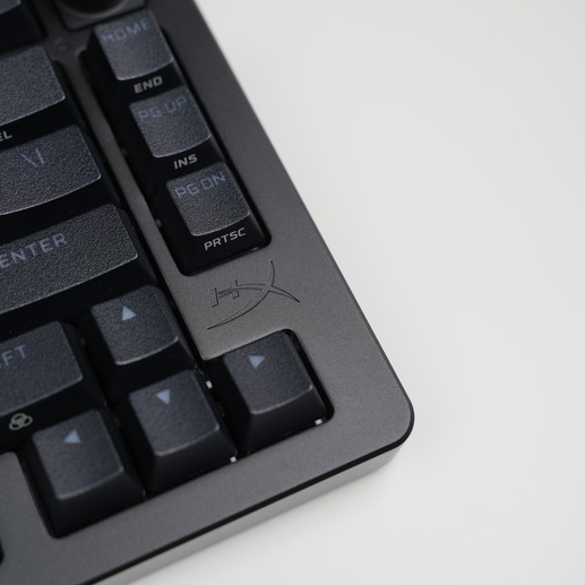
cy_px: 292
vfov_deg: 29.1
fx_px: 1128
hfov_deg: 29.0
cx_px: 244
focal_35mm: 59
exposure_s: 1/80
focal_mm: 46
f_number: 4.5
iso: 400
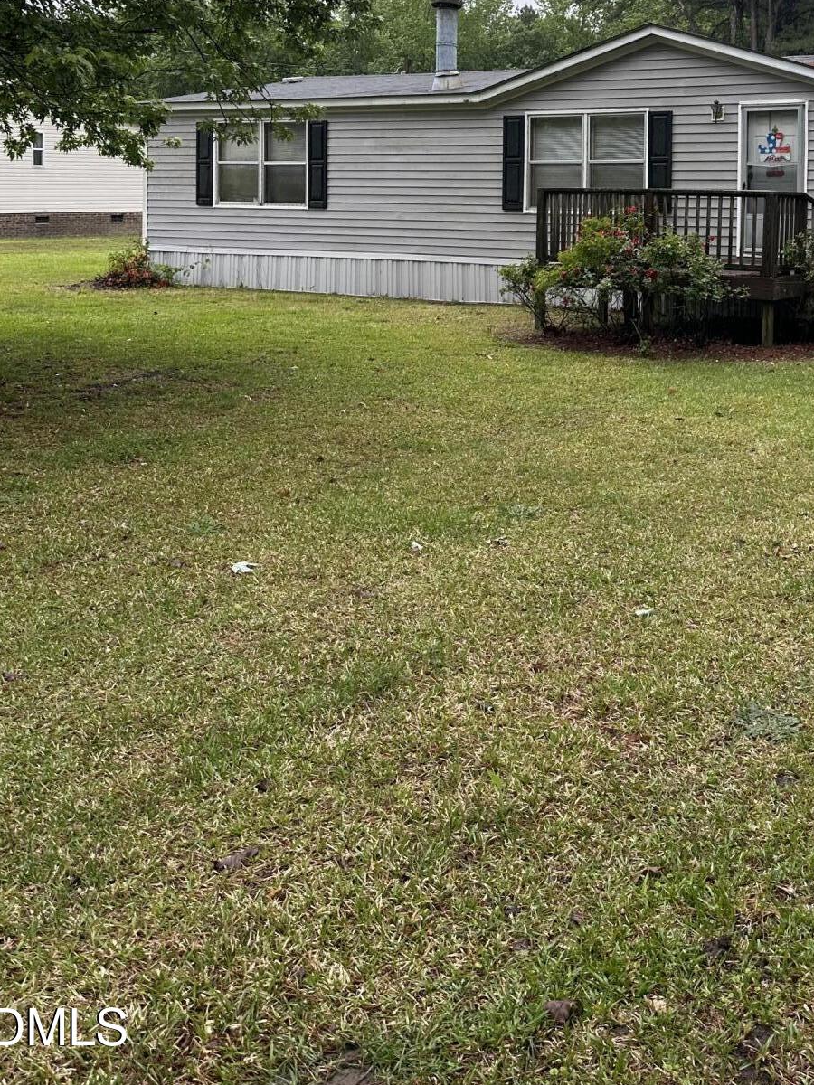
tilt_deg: -4.6
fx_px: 1254
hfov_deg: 34.7
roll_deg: -2.9
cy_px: 206
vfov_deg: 44.4
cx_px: 662
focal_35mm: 40
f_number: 1.78
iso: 80
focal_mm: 6.86
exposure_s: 1/335
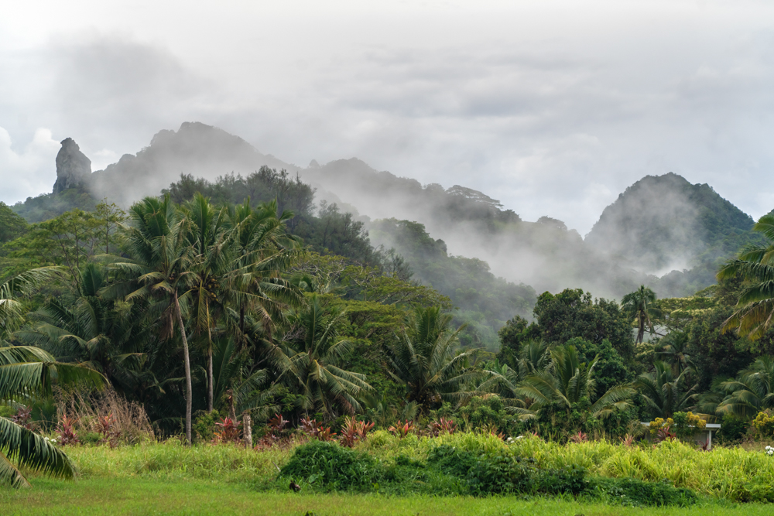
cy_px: 258
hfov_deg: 19.5
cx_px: 387
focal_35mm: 105
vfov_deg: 13.0
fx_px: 2258
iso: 640
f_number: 5.6
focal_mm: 105
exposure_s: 1/320
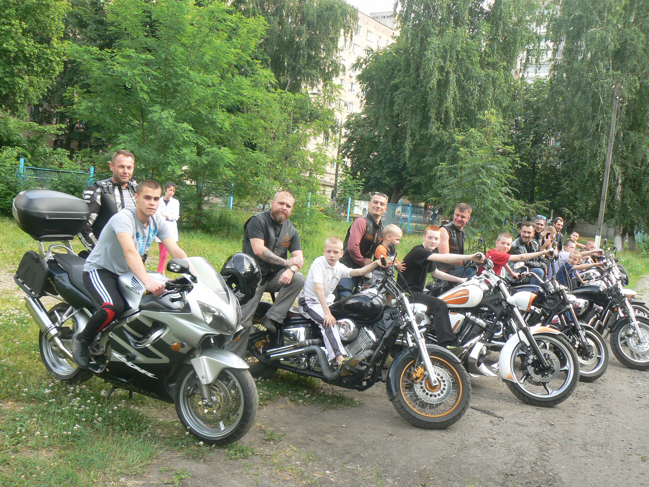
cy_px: 244
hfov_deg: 51.4
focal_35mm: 36
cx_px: 324
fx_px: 675
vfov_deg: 39.7
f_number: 4.5
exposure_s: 1/100
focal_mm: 6
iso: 80
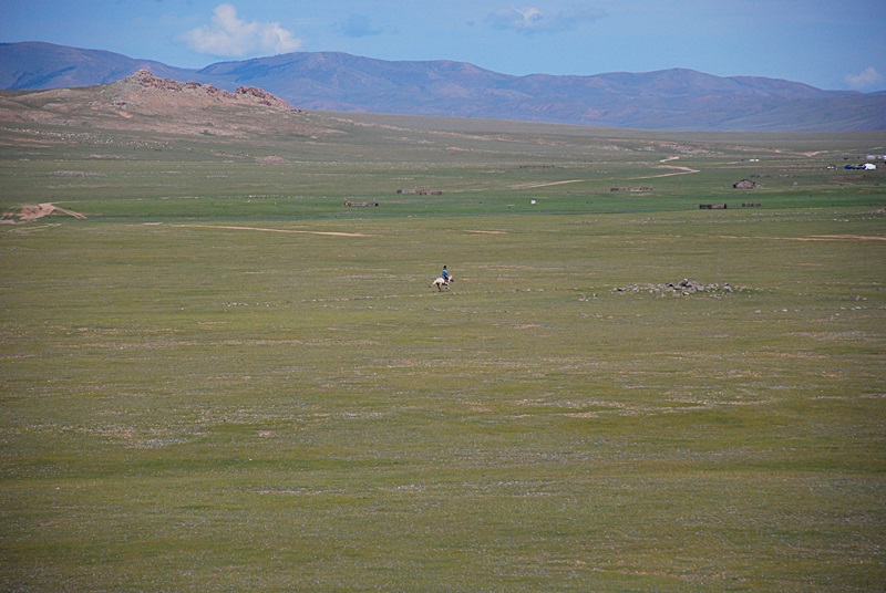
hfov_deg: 11.4
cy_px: 296
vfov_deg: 7.7
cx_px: 443
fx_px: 4436
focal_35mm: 180
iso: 400
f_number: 5.6
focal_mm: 120
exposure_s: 1/2500
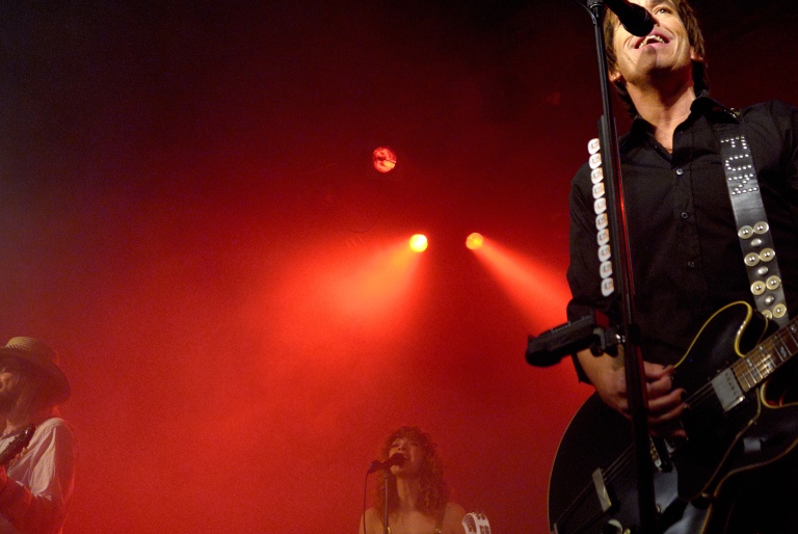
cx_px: 389
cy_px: 225
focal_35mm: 40
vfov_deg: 33.4
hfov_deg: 48.4
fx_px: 888
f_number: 3.2
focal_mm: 20
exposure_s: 1/250
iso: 800
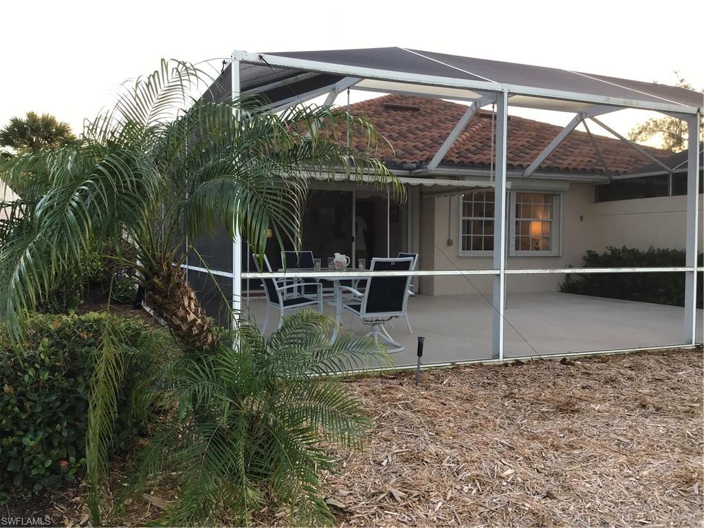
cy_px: 264
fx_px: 630
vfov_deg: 45.4
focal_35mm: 31
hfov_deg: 58.4
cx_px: 352
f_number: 2.4
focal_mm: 3.3
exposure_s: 1/60
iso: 32
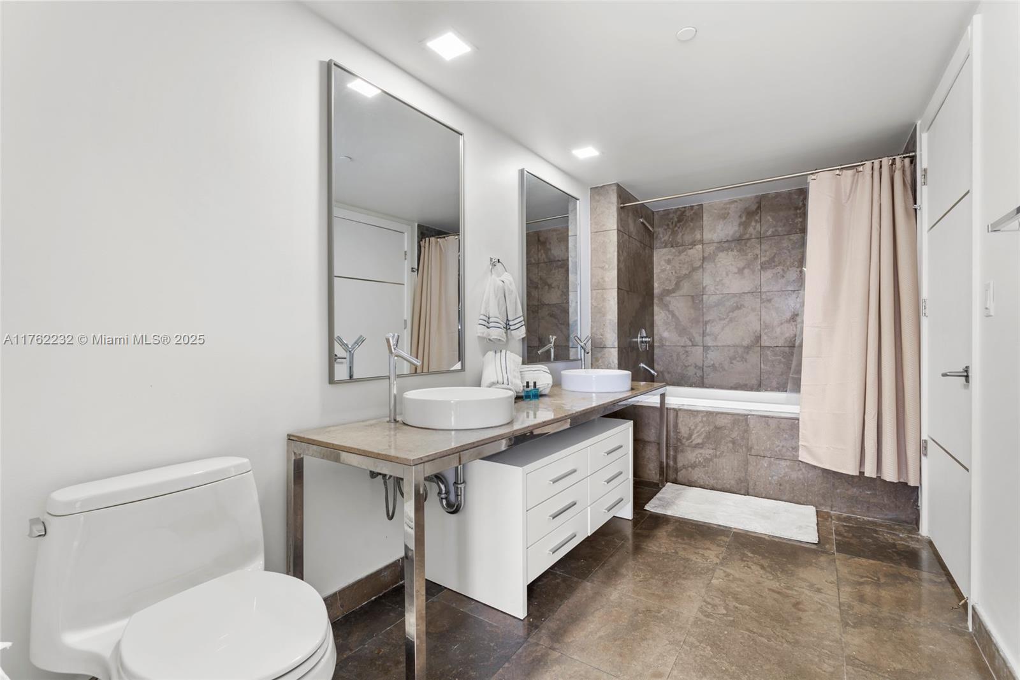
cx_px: 510
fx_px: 467
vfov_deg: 72.0
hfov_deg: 95.0
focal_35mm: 16
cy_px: 340
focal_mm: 16.5
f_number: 9
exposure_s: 1/2.5
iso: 250
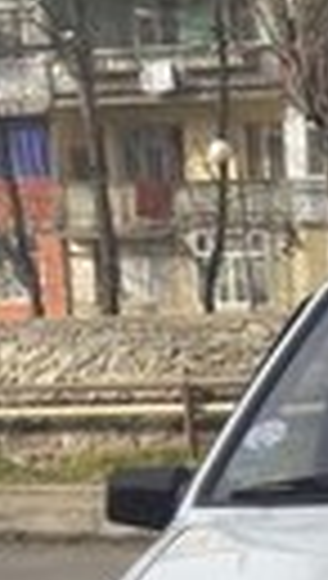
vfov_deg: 16.9
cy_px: 814
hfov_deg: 9.8
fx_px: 1801
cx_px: 611
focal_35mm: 117
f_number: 1.9
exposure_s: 1/701
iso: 40
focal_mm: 3.7
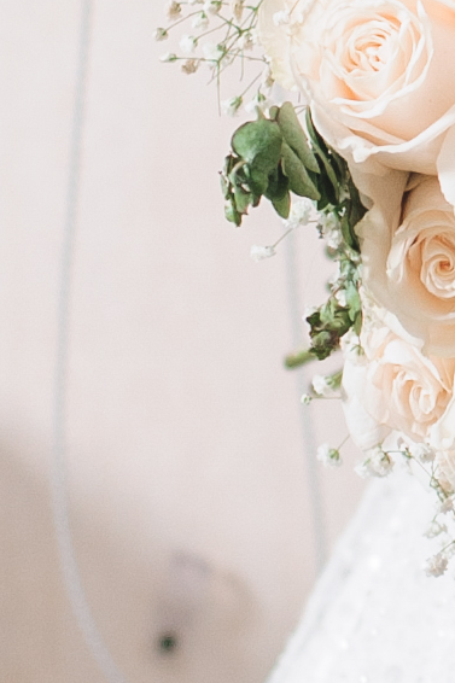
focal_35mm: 376
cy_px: 80
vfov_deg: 5.5
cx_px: 992
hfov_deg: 3.6
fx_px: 7132
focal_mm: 50
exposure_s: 1/320
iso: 400
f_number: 2.8
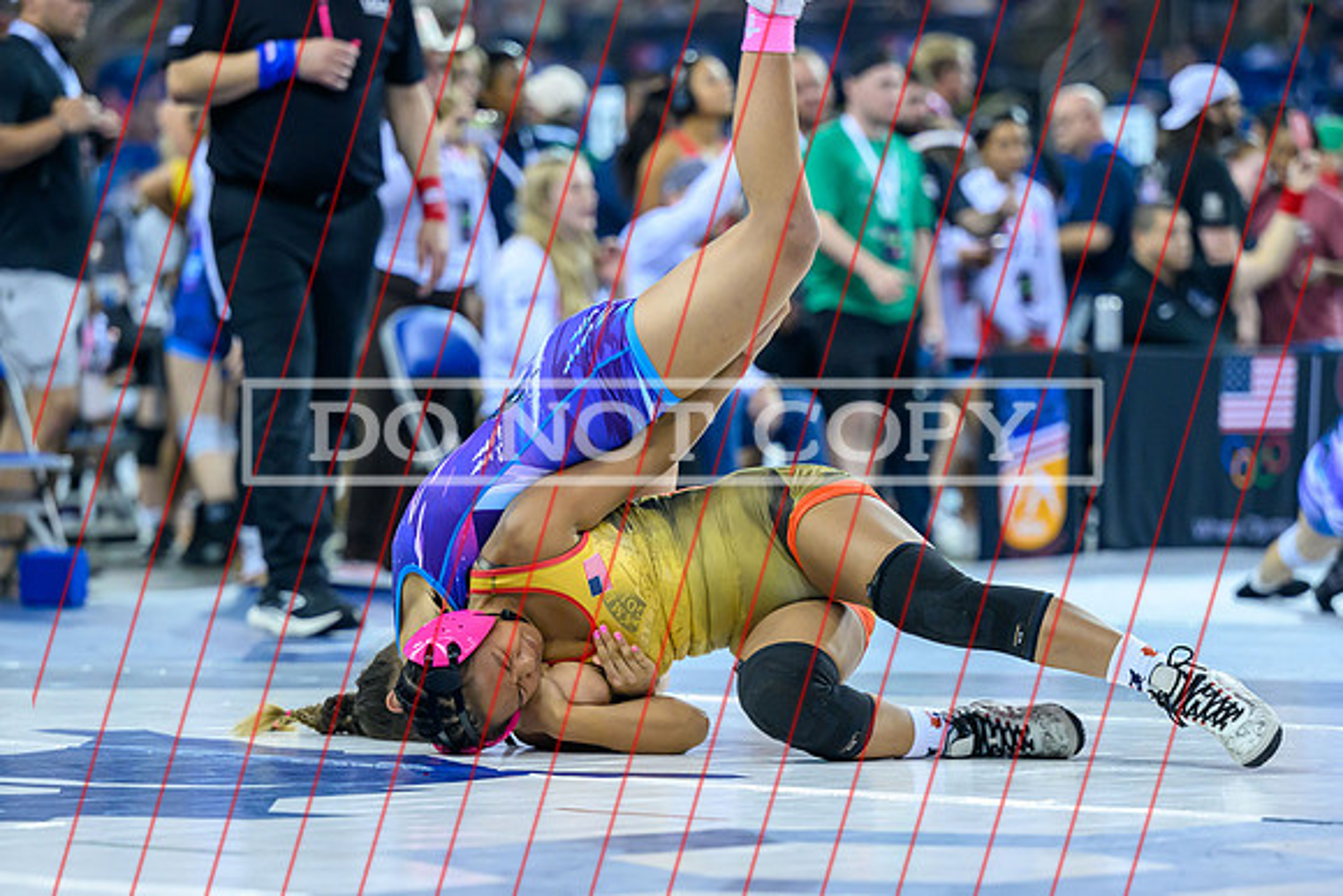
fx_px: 6192
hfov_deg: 12.4
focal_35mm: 166
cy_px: 584
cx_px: 672
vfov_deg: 8.3
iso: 3200
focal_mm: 125
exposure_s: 1/800
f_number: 2.8
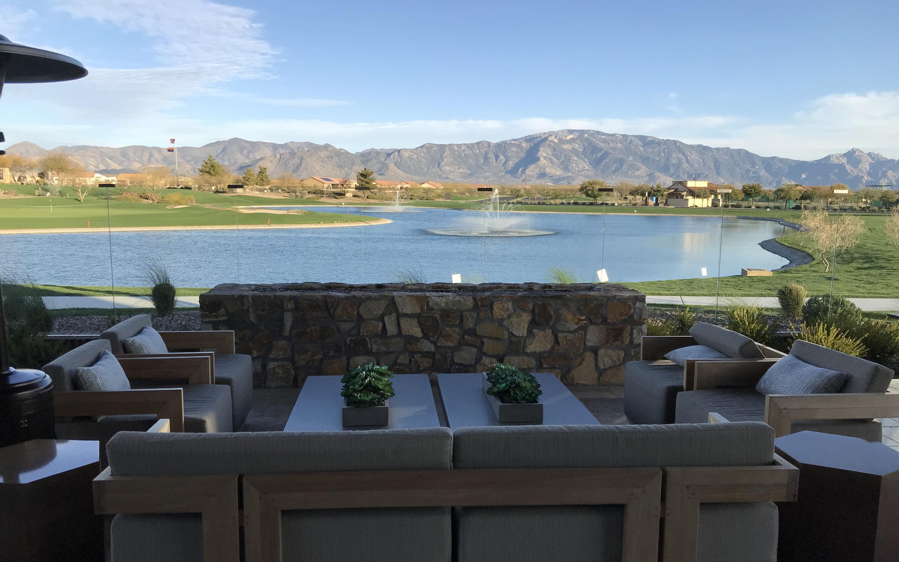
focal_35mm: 30
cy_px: 309
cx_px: 449
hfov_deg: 62.9
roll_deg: -0.7
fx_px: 735
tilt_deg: -9.5
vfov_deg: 41.8
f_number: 1.8
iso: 20
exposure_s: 1/1168
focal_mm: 3.99
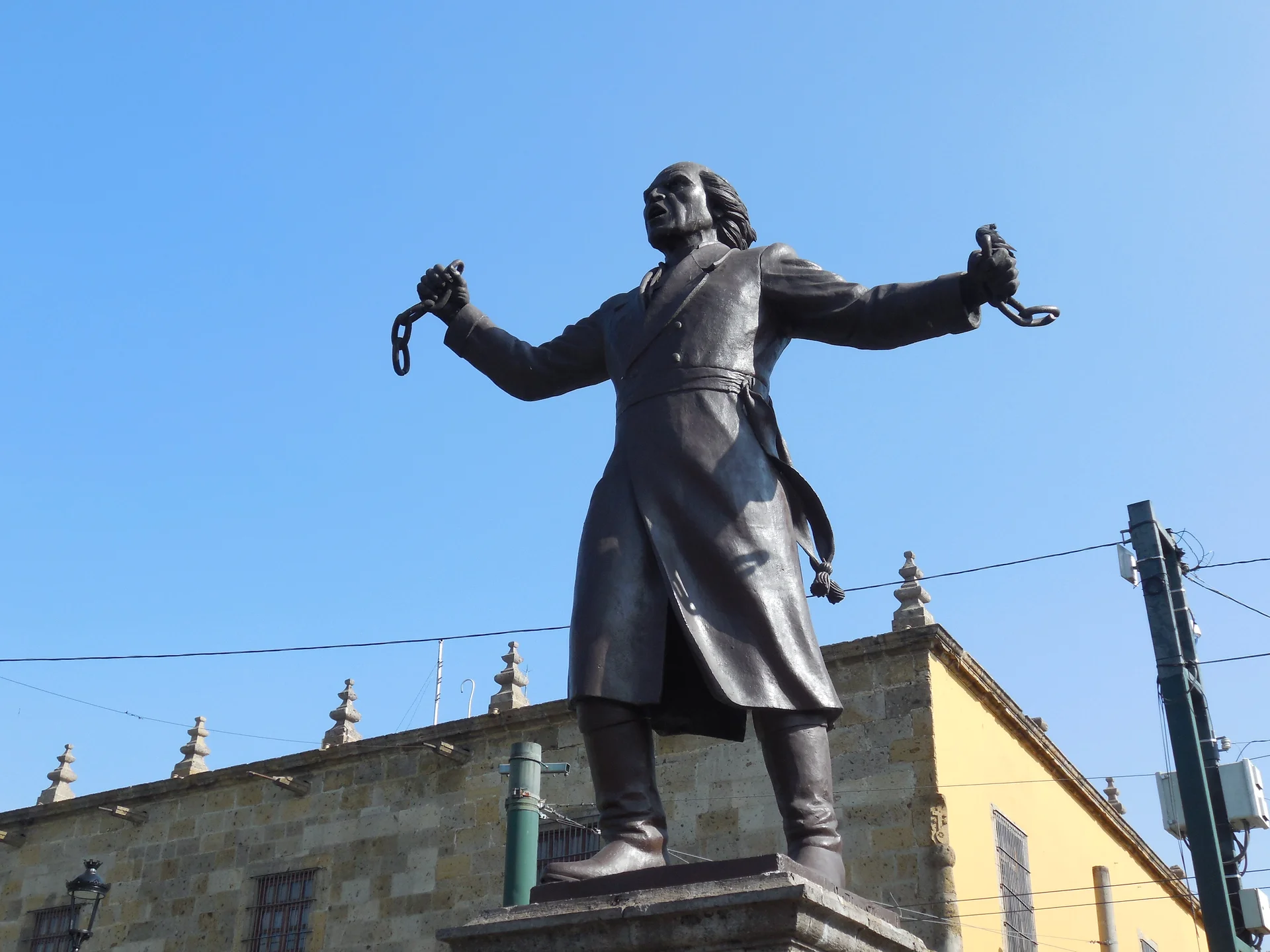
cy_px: 476
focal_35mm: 44
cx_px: 635
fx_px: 1614
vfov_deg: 32.9
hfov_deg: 42.9
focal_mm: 7.8
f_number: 4.5
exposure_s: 1/500
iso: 125
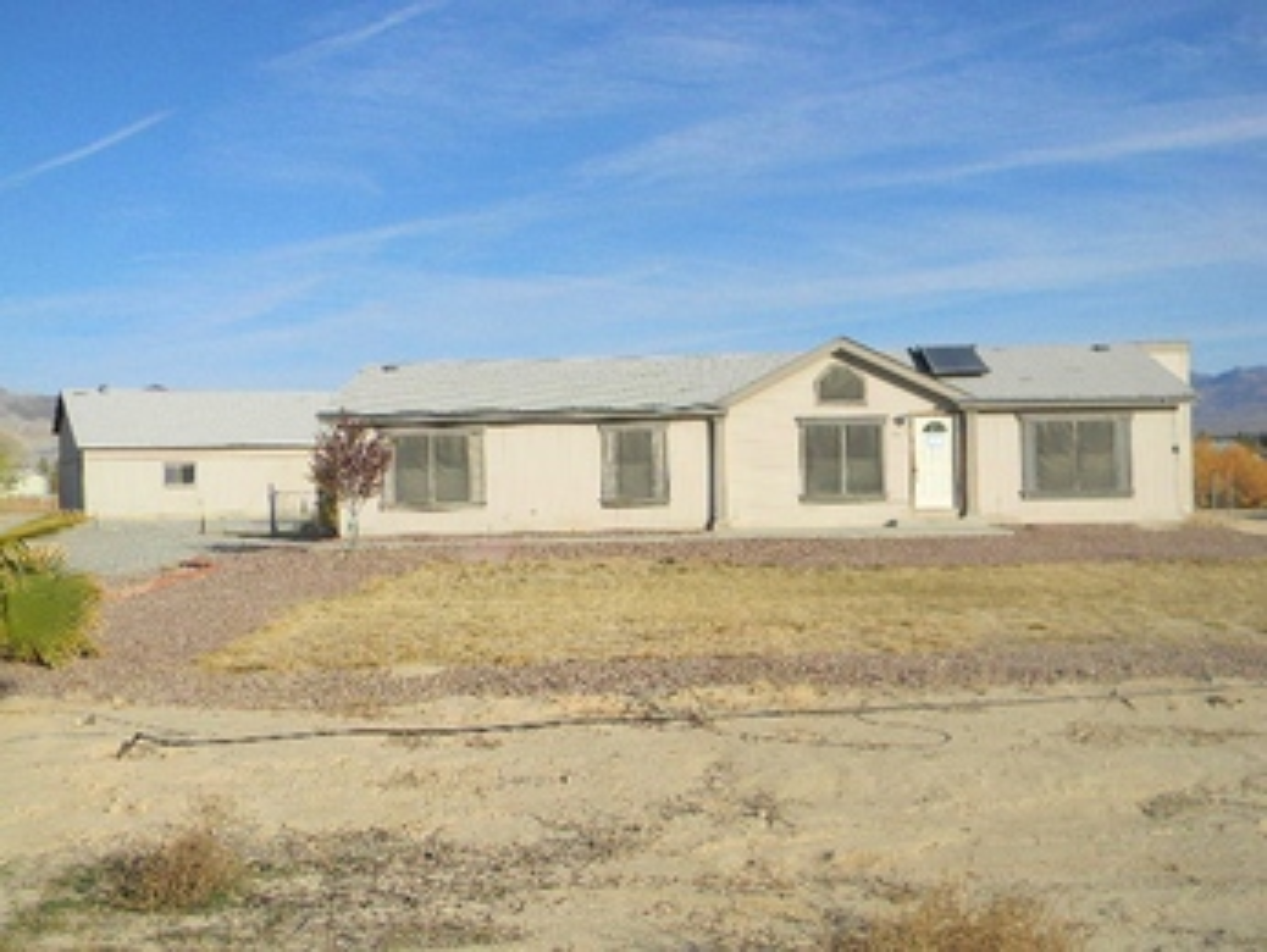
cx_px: 634
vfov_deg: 39.7
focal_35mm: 36
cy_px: 476
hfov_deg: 51.3
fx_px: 1319
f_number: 7.4
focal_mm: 6.4
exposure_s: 1/389
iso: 112
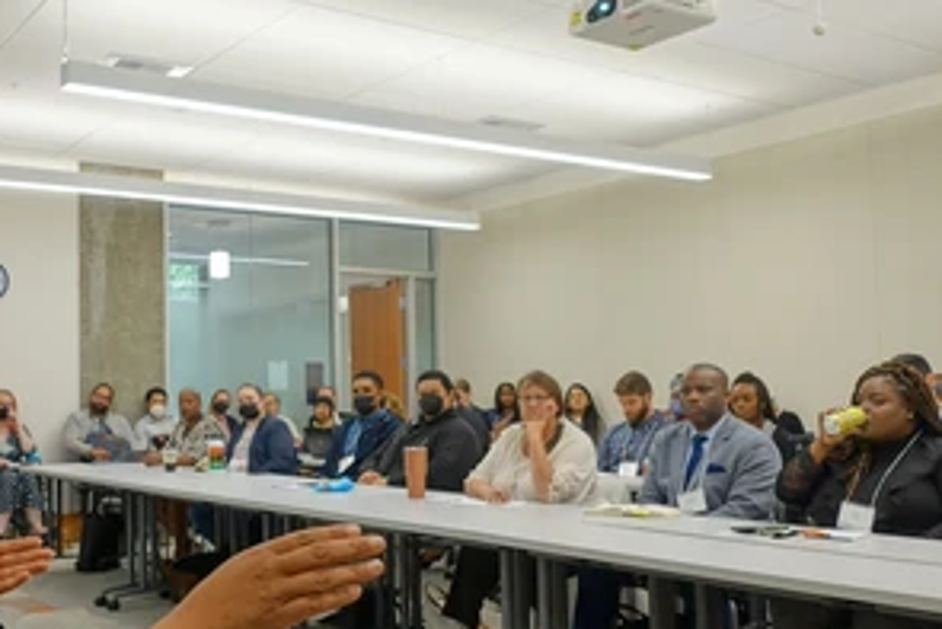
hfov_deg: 48.2
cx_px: 271
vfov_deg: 34.2
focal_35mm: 39
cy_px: 345
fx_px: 1021
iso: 125
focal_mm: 8.8
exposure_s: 1/50
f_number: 2.8
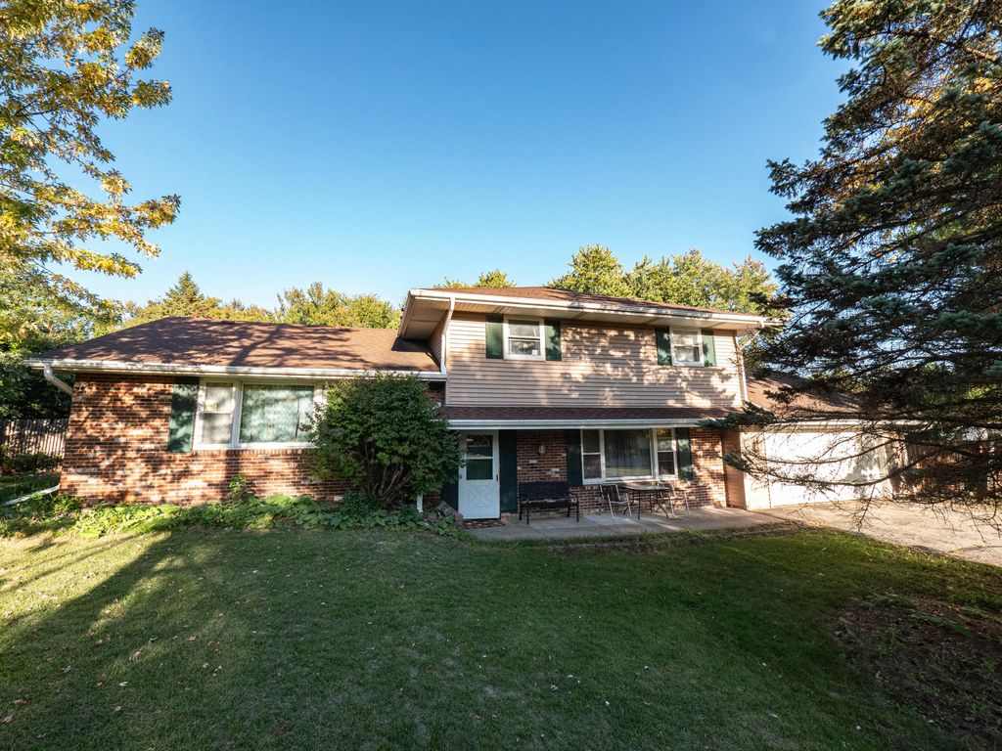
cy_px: 376
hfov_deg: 102.1
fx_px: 405
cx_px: 501
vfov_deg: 85.7
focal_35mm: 14
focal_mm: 7
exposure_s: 1/320
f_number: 6.3
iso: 800
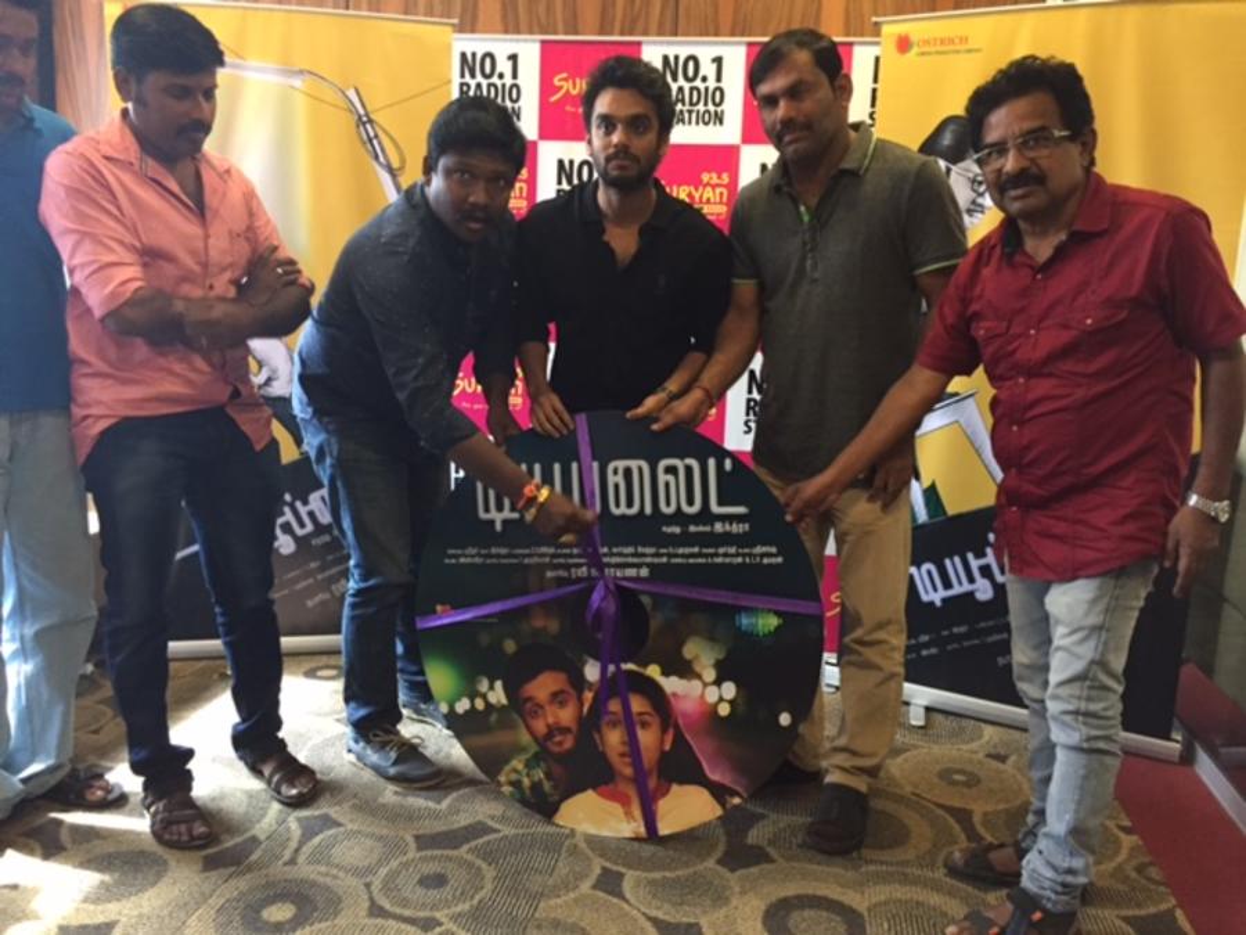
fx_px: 1044
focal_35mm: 29
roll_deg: -2.2
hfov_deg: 61.7
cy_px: 468
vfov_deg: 48.2
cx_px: 623
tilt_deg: -9.1
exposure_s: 1/33
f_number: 2.2
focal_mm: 4.15
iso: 250
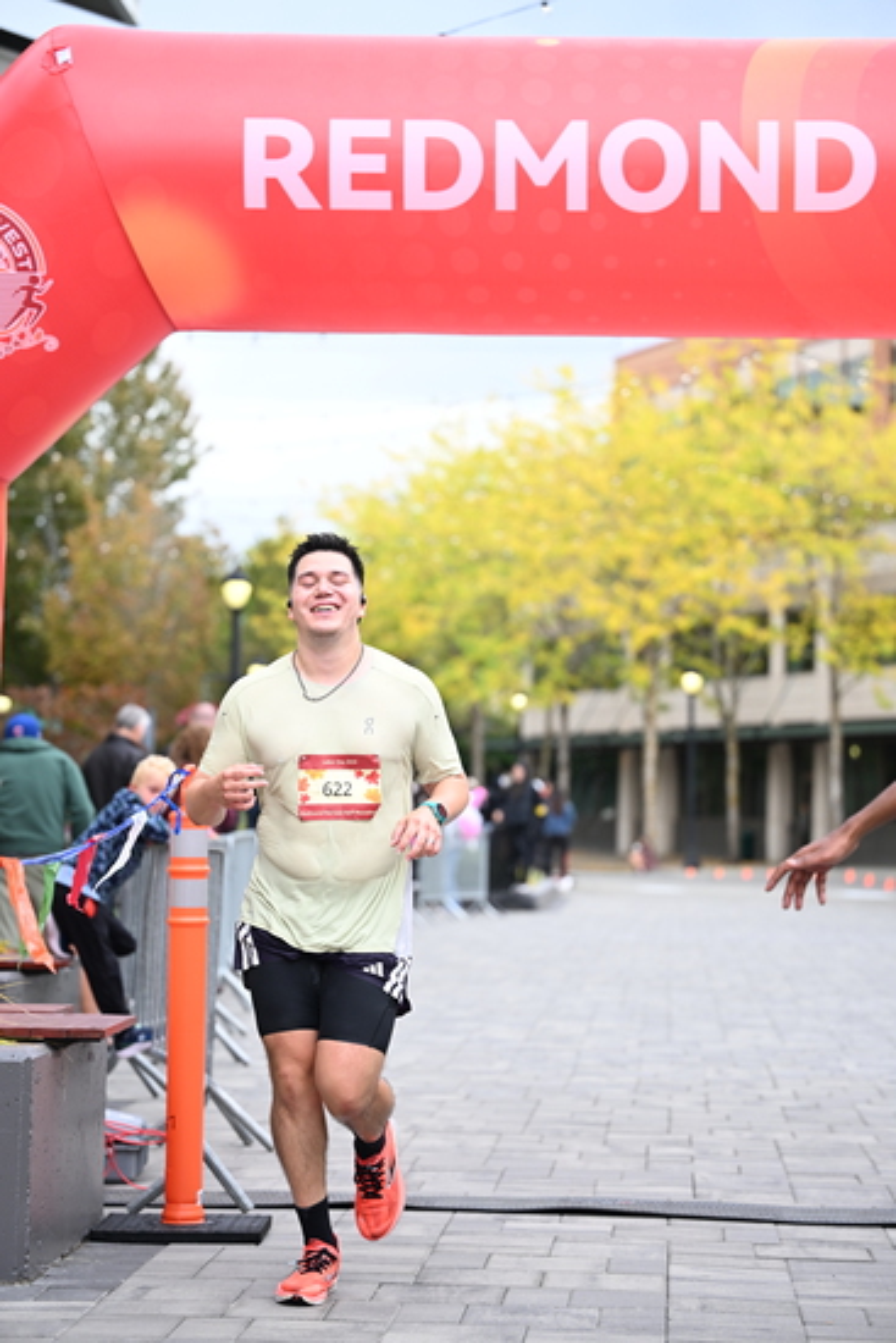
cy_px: 672
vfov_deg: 22.9
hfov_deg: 15.4
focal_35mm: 89
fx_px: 3320
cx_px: 448
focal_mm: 89
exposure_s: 1/1600
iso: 640
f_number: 2.8
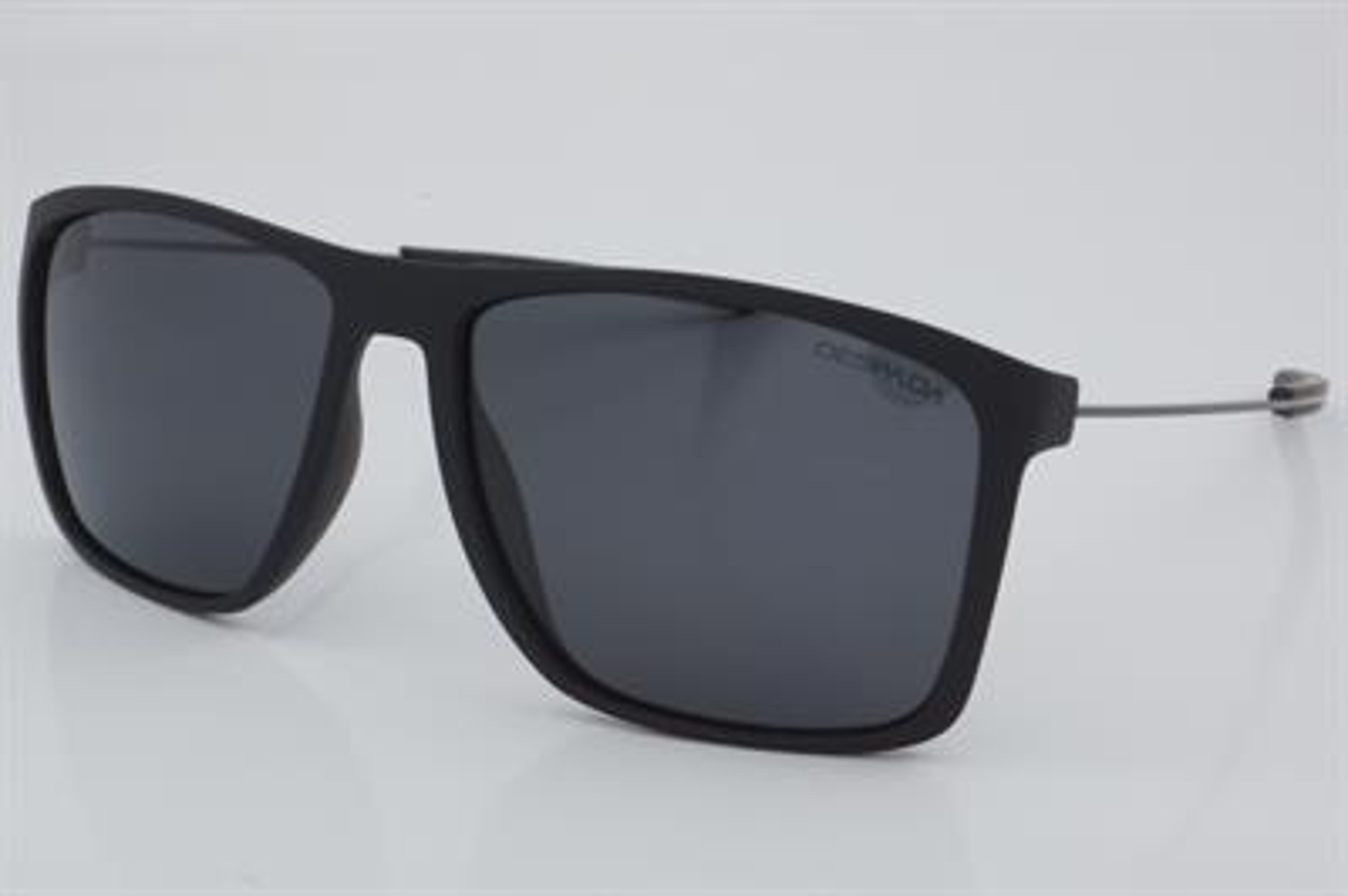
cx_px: 674
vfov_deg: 18.2
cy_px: 448
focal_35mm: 75
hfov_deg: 27.0
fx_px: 2806
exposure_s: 1/3
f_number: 32
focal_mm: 50
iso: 100
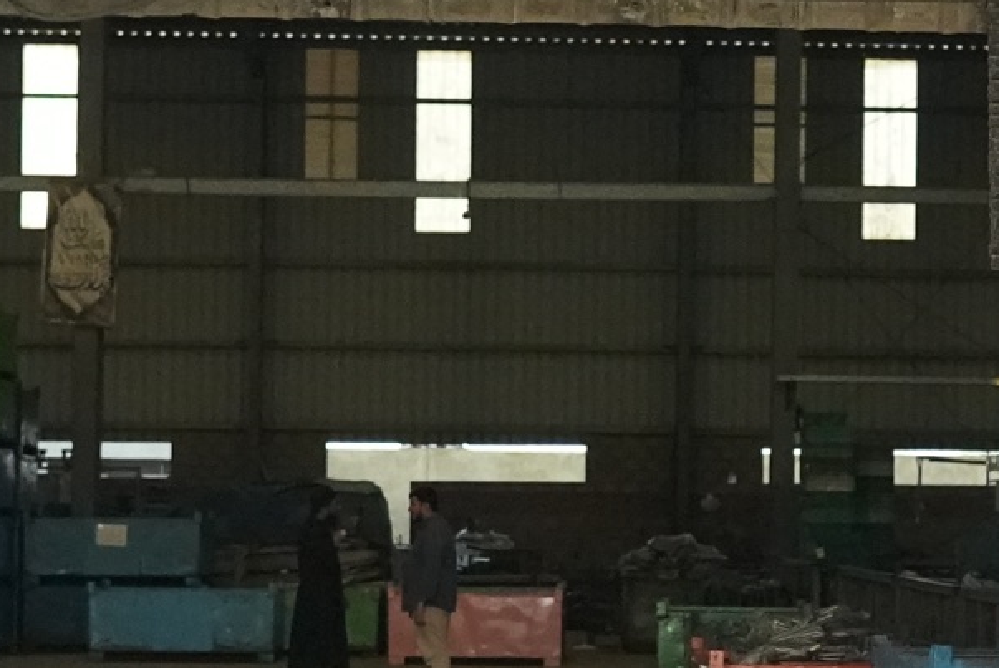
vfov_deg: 11.8
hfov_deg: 17.6
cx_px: 658
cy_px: 467
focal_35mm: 116
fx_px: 3221
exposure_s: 1/100
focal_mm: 35
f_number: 2.2
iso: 12800
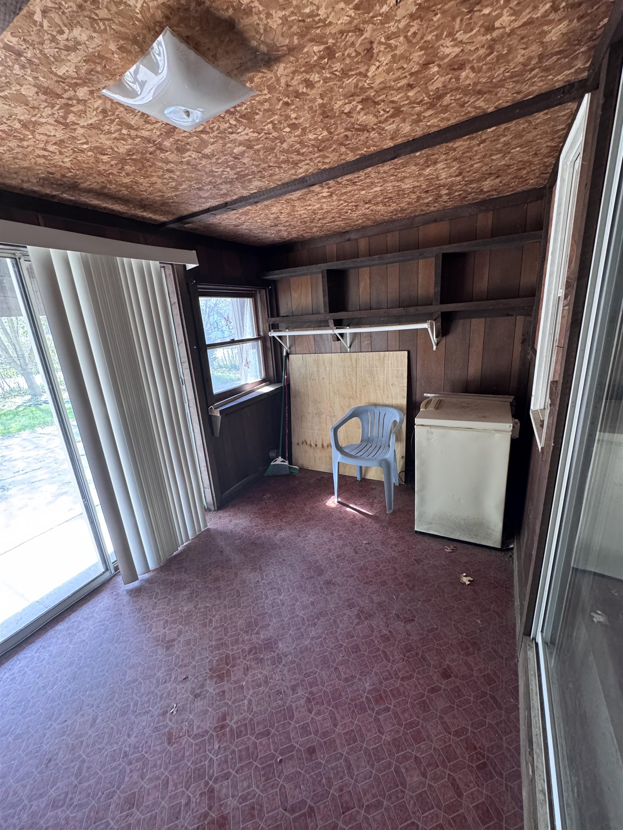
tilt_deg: -15.3
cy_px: 415
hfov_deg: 85.7
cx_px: 312
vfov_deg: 102.1
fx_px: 336
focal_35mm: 14
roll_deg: +3.5
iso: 320
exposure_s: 1/93
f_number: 2.2
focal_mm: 2.22
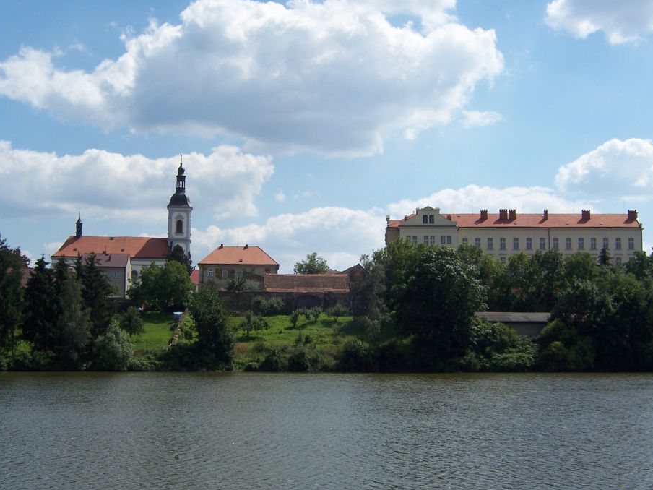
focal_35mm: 51
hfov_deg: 37.5
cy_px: 254
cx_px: 329
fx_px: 962
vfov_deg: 28.6
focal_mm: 7.7
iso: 80
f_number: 5
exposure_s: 1/640
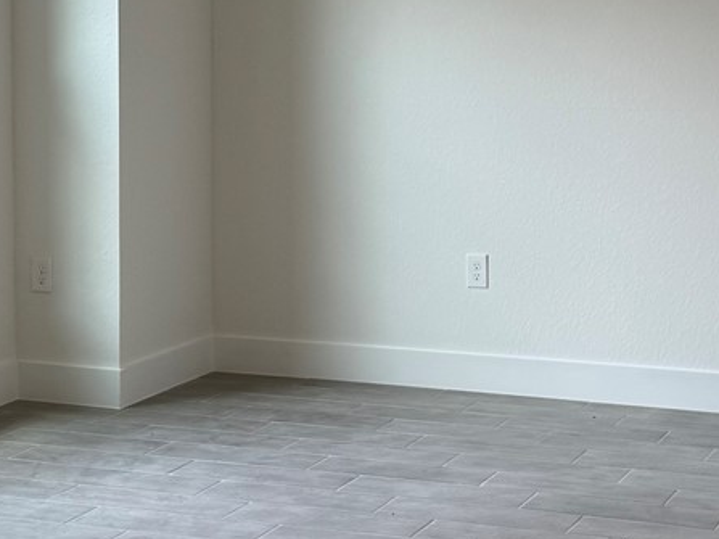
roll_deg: +0.0
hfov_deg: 22.7
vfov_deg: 17.1
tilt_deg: -3.5
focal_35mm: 86
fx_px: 1786
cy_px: 148
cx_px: 479
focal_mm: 6.76
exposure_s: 1/217
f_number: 1.78
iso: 64
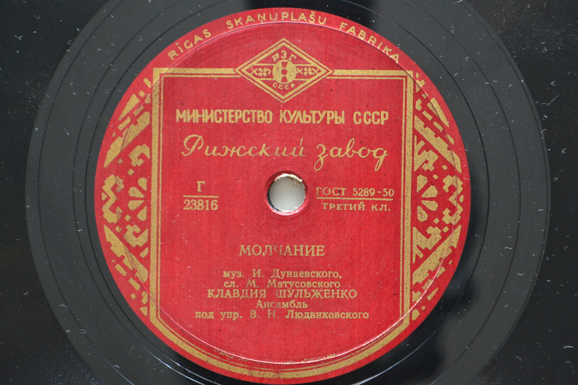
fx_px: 1156
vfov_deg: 18.9
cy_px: 192
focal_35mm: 72
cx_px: 289
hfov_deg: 28.1
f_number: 7.1
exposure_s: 1/160
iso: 1600
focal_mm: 48
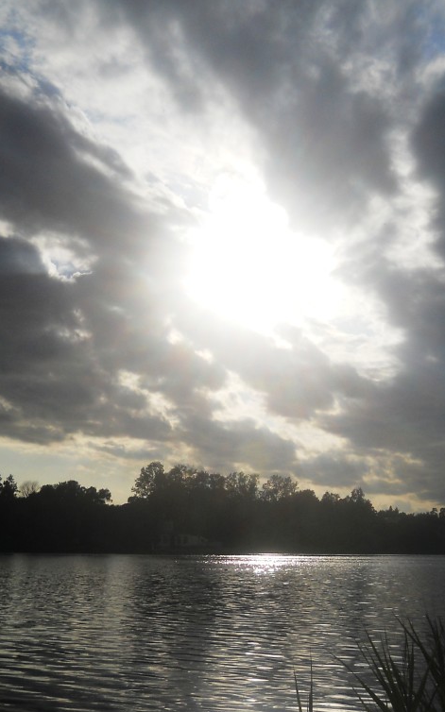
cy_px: 346
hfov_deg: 22.0
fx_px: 1145
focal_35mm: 59
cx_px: 255
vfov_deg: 34.5
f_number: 5.5
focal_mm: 6.72
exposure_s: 1/2000
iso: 80
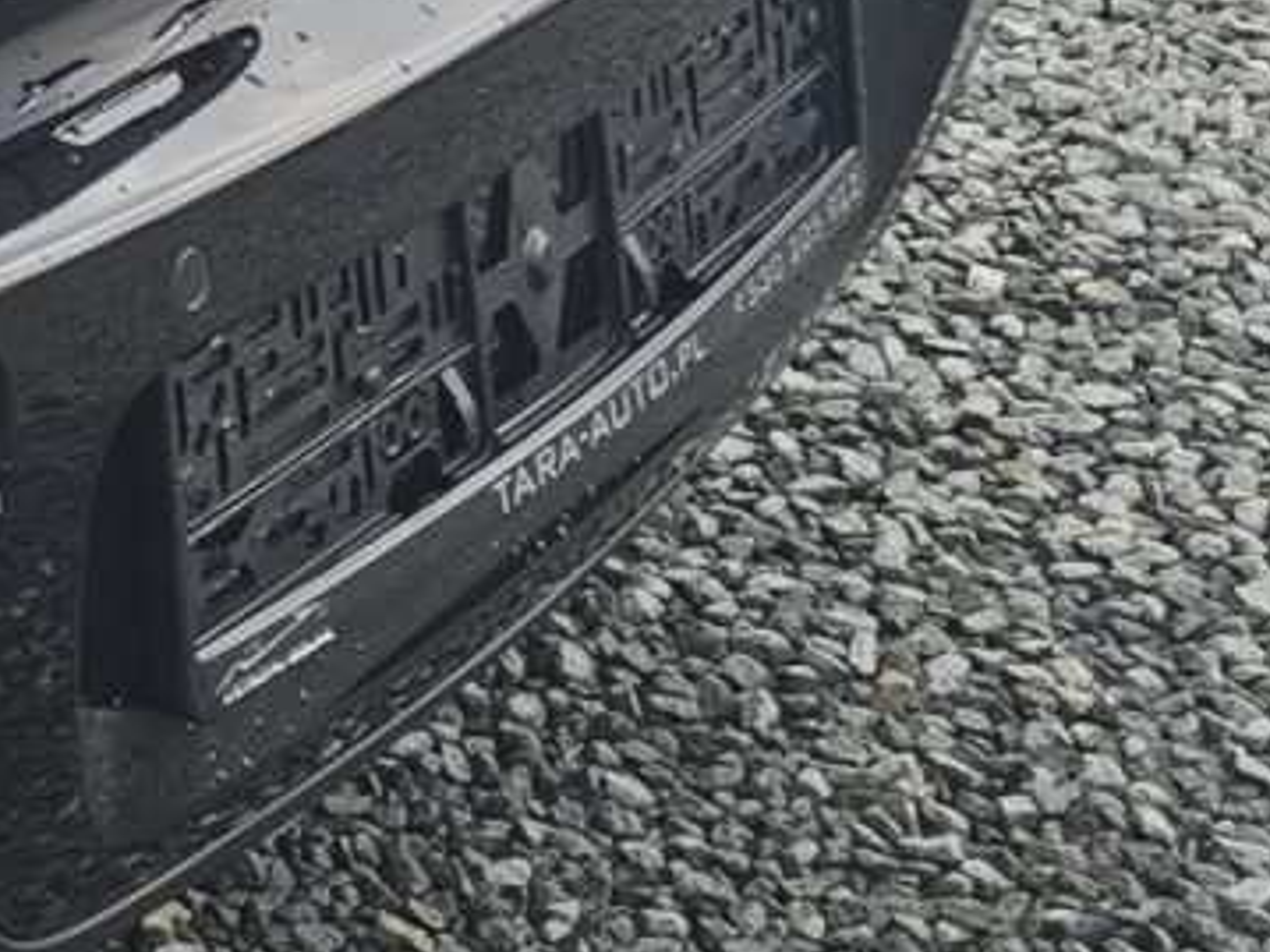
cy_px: -874
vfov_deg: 8.6
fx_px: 6015
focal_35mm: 164
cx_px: -2388
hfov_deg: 9.7
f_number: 1.7
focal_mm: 6.3
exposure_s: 1/180
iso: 12
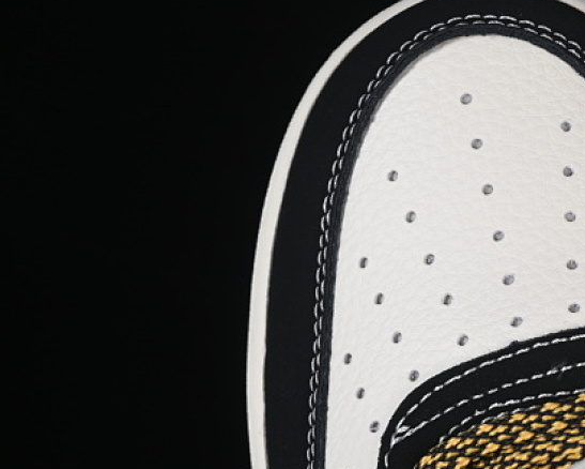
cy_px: 335
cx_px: 518
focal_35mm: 139
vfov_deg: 11.1
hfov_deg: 13.7
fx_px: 2407
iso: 160
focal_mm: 50
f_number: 7.1
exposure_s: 1/80
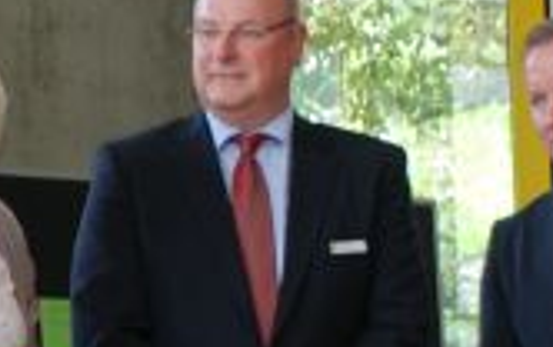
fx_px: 4449
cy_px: 375
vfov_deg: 4.5
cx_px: -291
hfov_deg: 7.0
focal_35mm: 295
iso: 200
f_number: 4.2
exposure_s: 1/40
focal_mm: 32
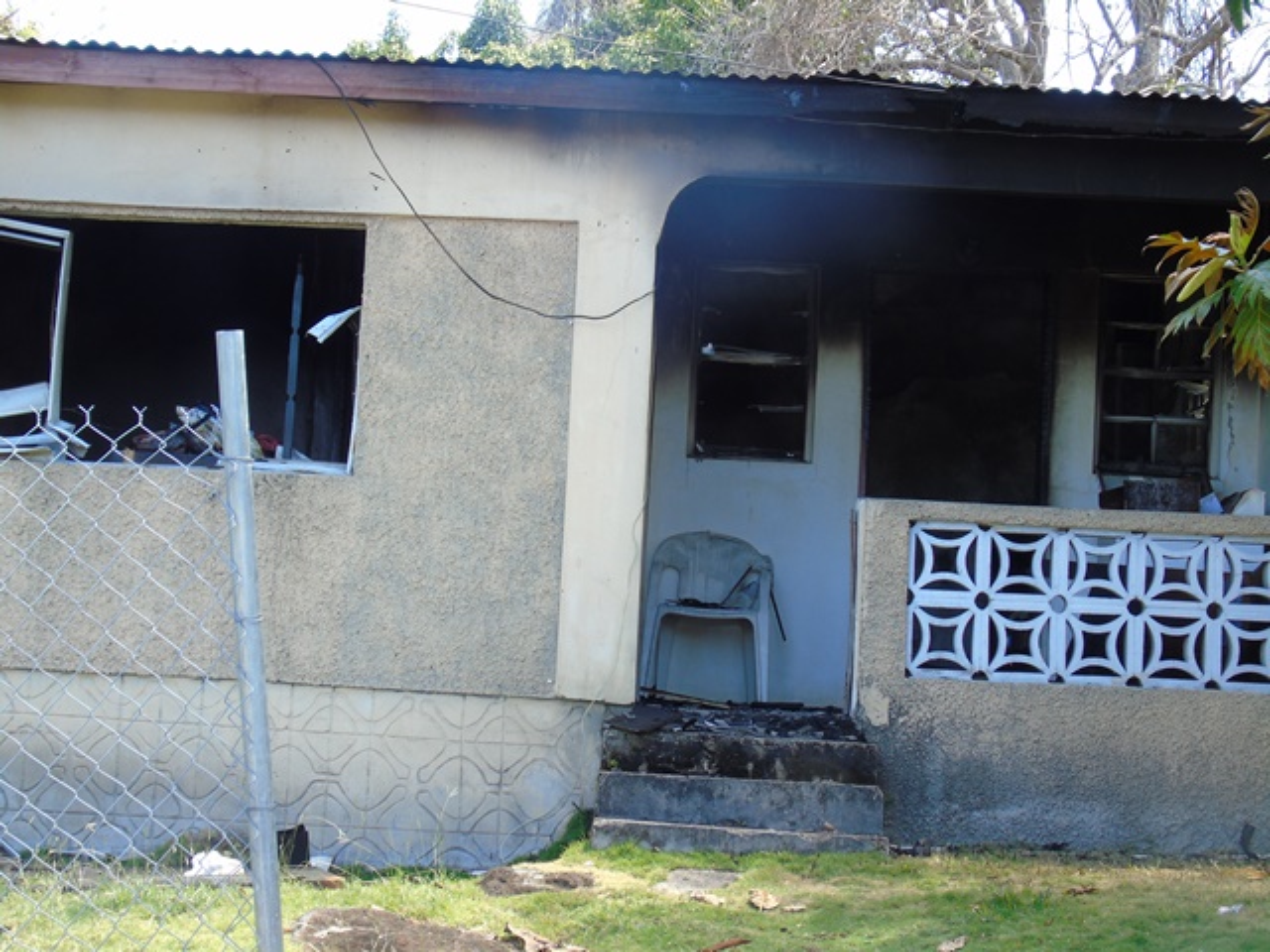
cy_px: 476
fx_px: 2605
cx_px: 635
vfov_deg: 20.7
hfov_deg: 27.4
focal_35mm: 71
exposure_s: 1/30
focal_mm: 13
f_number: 5.2
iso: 80
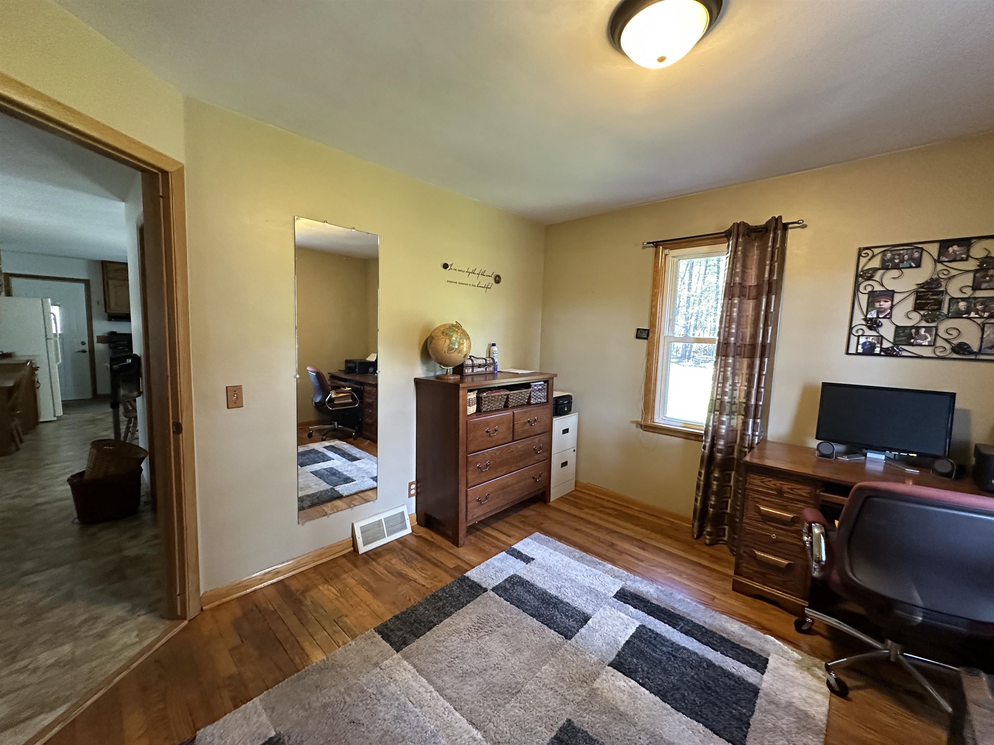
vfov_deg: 85.7
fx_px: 402
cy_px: 372
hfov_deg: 102.1
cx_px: 497
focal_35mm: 14
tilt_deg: -5.2
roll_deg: -2.1
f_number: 2.2
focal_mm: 2.22
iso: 640
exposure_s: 1/60
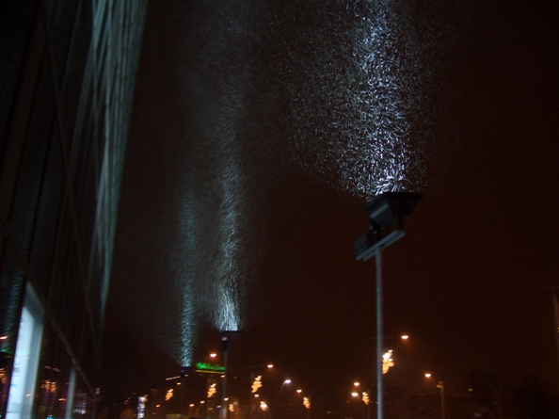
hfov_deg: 52.6
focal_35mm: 35
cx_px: 280
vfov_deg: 40.7
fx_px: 565
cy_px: 210
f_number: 2.6
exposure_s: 1/8
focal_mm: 5.8
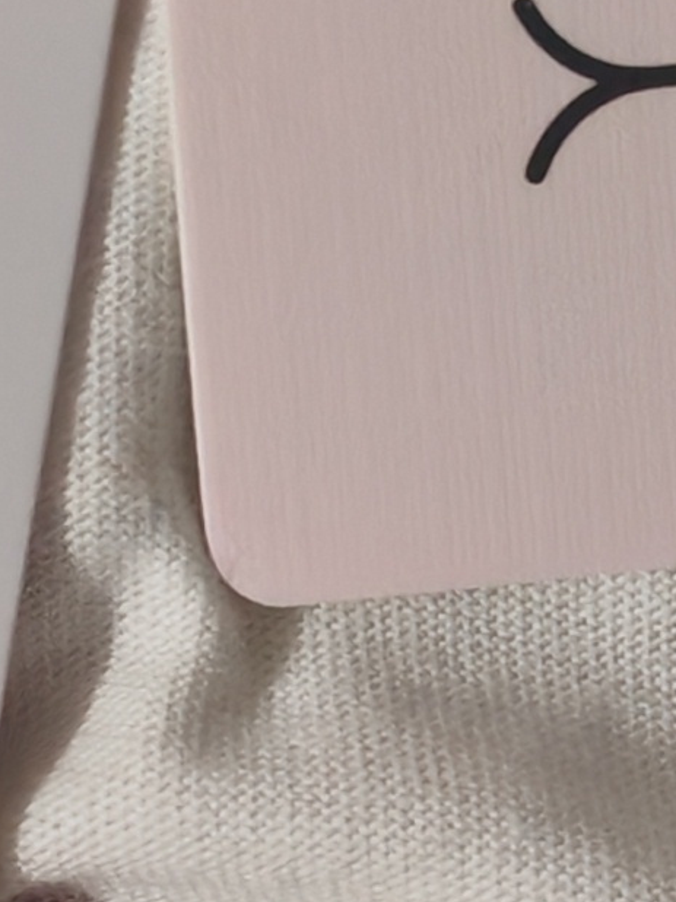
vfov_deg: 10.9
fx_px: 4664
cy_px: -88
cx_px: 267
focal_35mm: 179
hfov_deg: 8.3
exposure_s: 1/100
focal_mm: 5.52
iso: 1600
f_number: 1.95
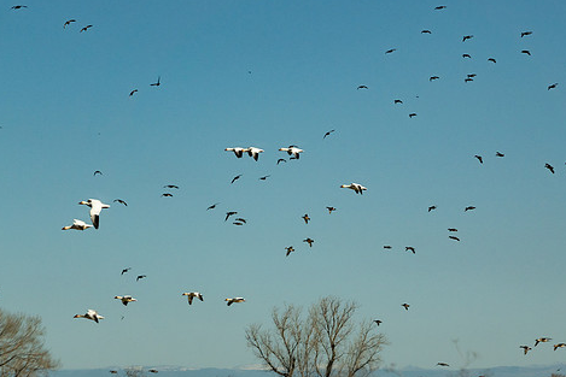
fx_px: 3711
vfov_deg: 5.8
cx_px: 347
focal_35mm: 236
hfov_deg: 8.7
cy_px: 210
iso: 100
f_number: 5.6
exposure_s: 1/1250
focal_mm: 64.84
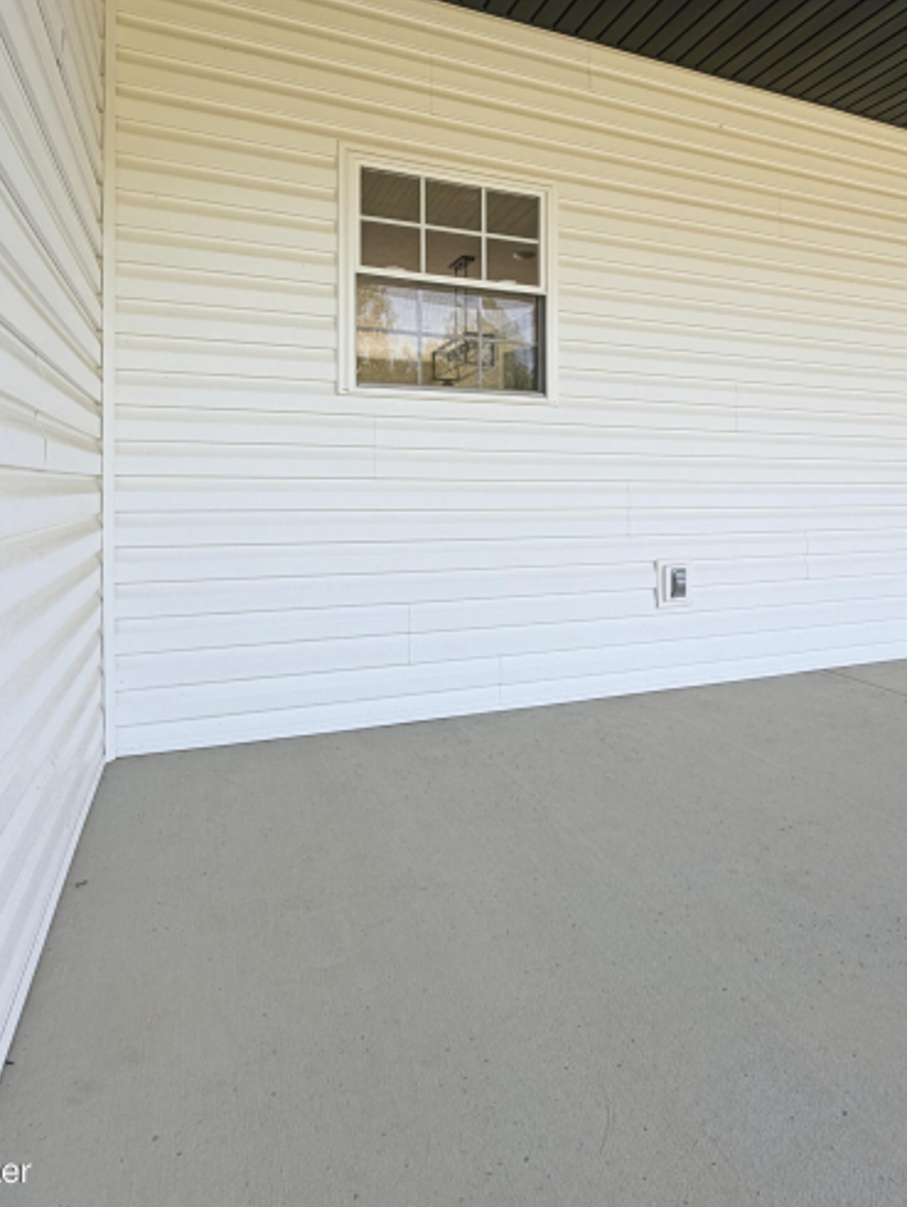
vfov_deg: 84.6
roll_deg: -0.9
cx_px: 527
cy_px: 612
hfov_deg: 68.3
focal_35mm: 19
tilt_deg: -9.7
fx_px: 663
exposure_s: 1/254
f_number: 2.2
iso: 40
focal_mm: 2.2
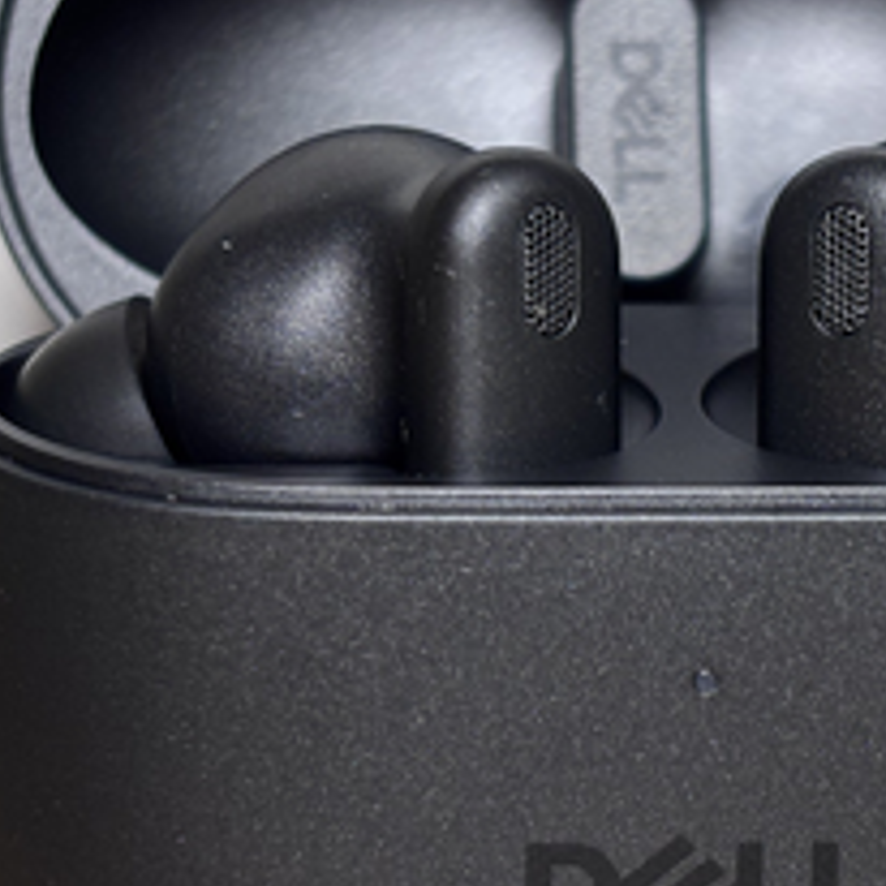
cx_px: 697
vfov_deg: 12.3
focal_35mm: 142
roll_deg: +0.3
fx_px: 4112
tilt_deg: -2.9
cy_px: 424
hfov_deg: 12.3
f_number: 1.6
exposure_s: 1/60
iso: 80
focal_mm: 5.96
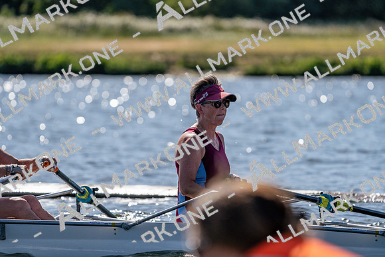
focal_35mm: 368
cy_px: 128
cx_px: 192
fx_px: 3936
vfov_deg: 3.7
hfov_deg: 5.6
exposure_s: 1/2000
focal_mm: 368
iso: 200
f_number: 6.3
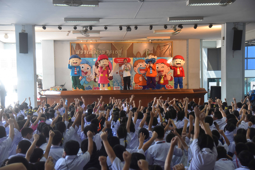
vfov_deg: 23.4
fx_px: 411
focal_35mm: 58
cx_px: 128
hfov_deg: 34.5
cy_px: 85
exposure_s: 1/100
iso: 2500
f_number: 5
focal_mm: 58
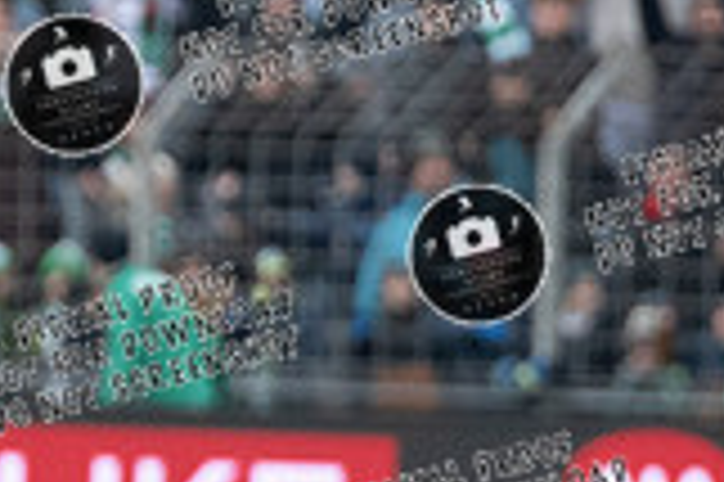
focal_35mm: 1428
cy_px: 175
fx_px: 28689
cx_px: -556
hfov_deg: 1.4
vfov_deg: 1.0
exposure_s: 1/1600
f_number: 3.5
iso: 1600
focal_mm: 200
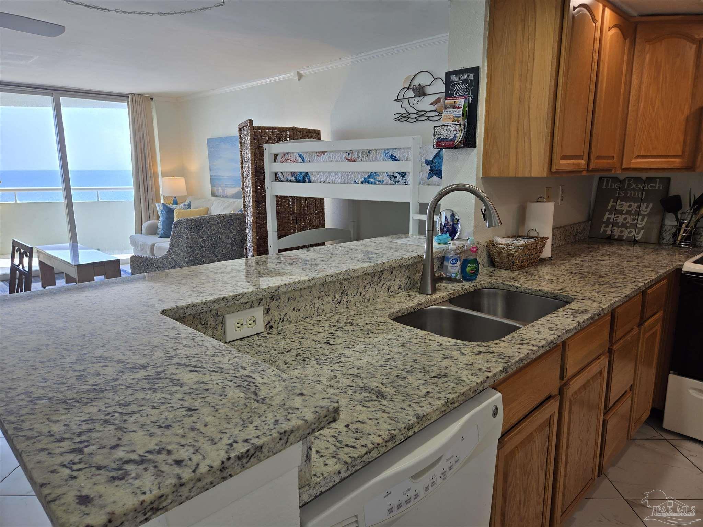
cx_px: 352
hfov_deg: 73.9
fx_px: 467
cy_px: 264
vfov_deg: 58.9
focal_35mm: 23
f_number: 1.8
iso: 32
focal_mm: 5.4
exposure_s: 1/120
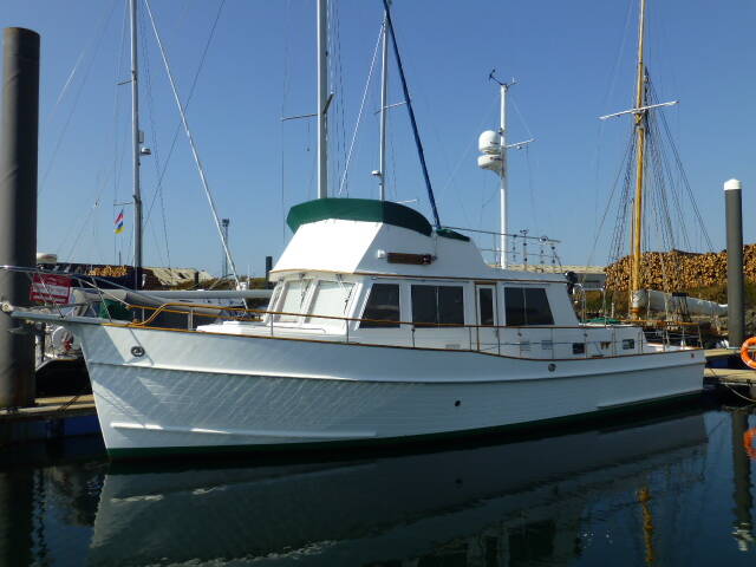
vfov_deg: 46.8
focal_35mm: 30
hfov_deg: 60.0
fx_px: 655
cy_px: 284
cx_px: 378
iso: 100
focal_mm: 5.4
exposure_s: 1/1300
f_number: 4
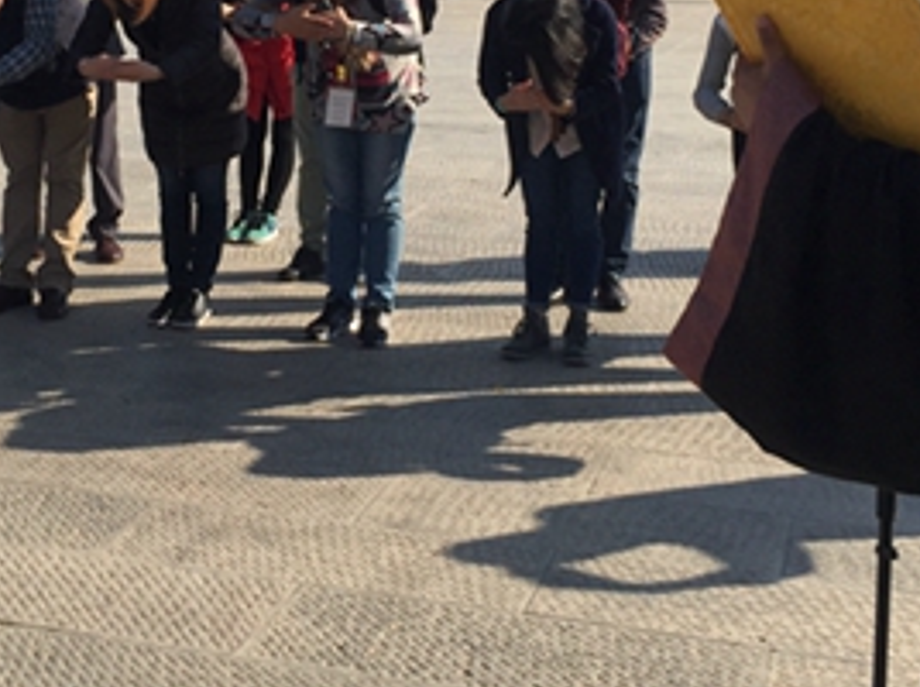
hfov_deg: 29.7
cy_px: 108
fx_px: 1724
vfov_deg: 22.1
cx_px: 323
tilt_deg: -5.3
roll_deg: -1.3
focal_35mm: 65
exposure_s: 1/2083
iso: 32
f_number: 2.2
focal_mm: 4.15
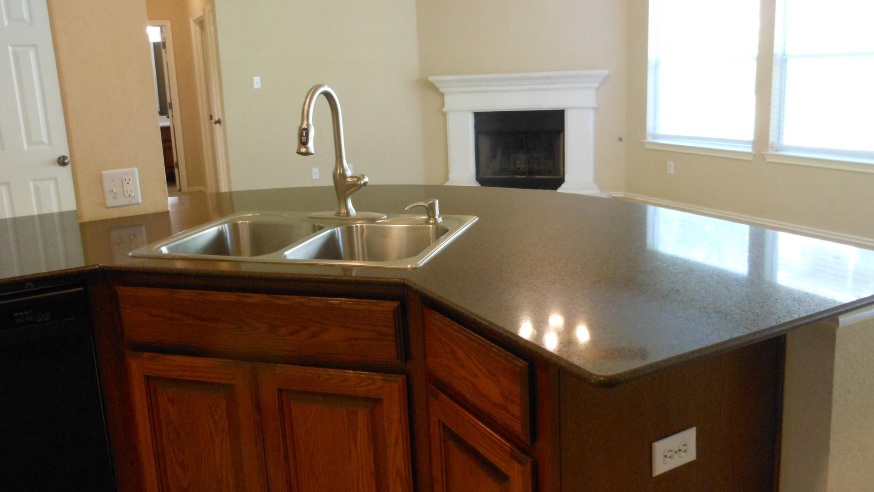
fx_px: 719
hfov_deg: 62.6
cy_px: 212
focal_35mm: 31
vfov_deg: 37.7
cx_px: 439
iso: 400
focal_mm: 5
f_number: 3.7
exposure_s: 1/25
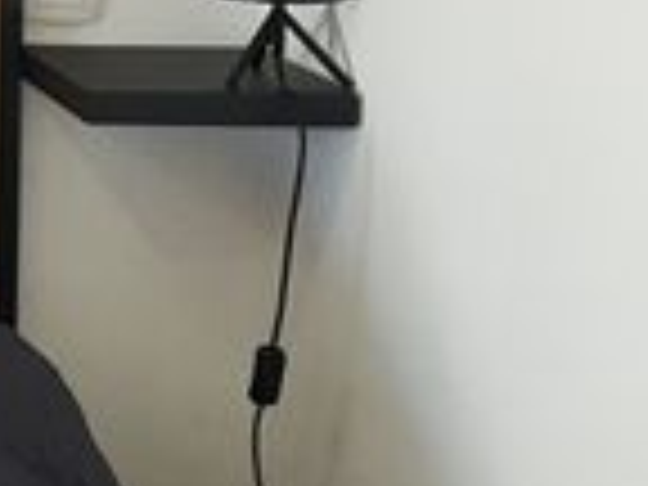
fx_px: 2022
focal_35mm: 108
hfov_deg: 14.8
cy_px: -198
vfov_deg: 13.1
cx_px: -657
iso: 200
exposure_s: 1/50
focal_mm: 4.2
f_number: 1.7
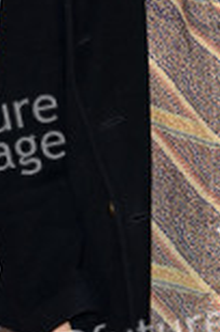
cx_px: 190
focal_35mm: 239
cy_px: 39
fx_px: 2201
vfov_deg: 8.6
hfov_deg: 5.7
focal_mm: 92
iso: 640
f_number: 5.6
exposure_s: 1/250
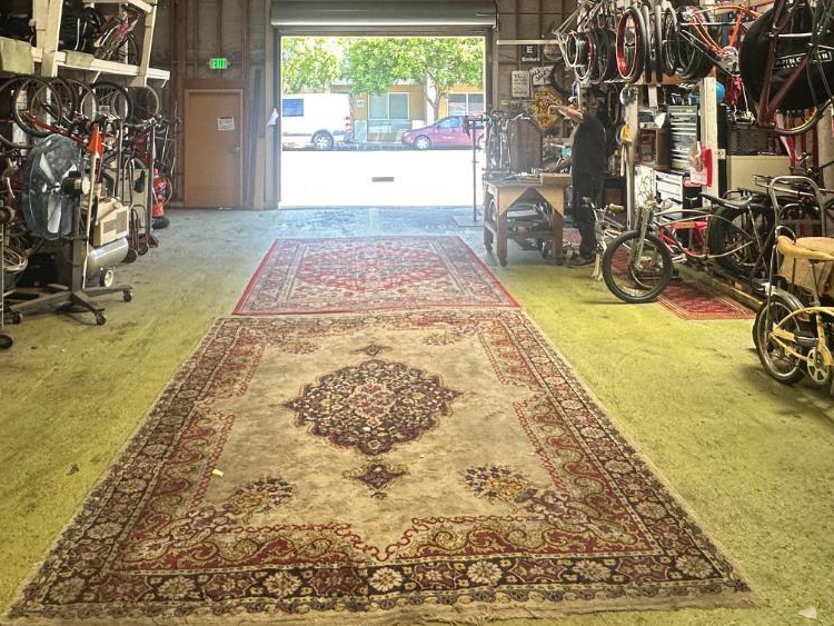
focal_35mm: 28
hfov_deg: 63.3
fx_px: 675
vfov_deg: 46.1
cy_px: 91
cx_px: 374
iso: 100
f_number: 2.2
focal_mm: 2.22
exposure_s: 1/99
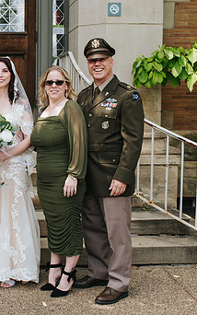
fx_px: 575
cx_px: -26
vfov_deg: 30.6
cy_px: 153
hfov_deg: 18.6
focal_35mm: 67
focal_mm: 35
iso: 250
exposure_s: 1/500
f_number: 3.5
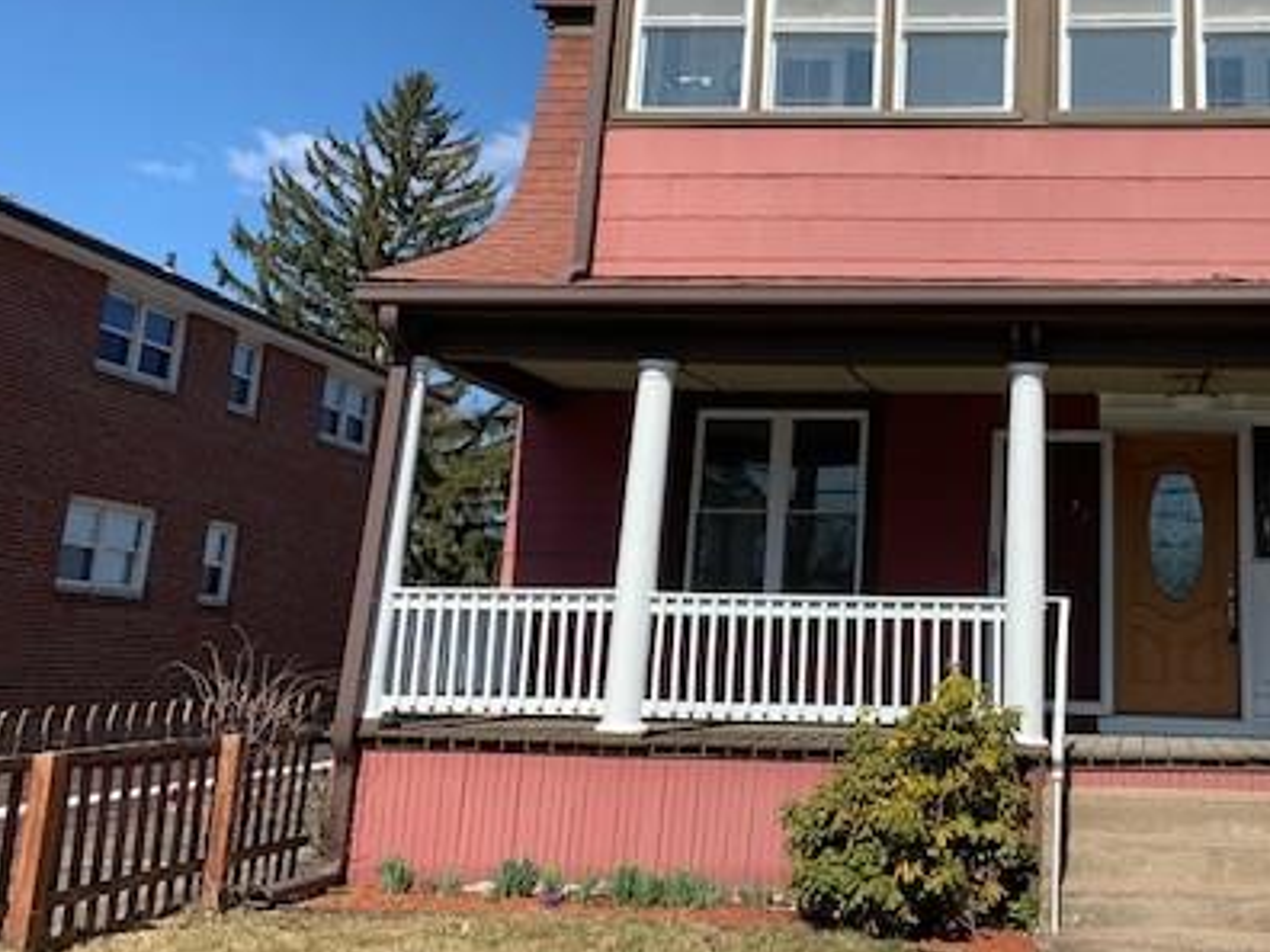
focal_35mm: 42
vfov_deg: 33.9
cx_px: 997
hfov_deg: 42.9
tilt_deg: +14.3
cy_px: 295
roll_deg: -1.5
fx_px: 1541
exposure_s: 1/2481
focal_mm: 4.25
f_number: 1.8
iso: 25
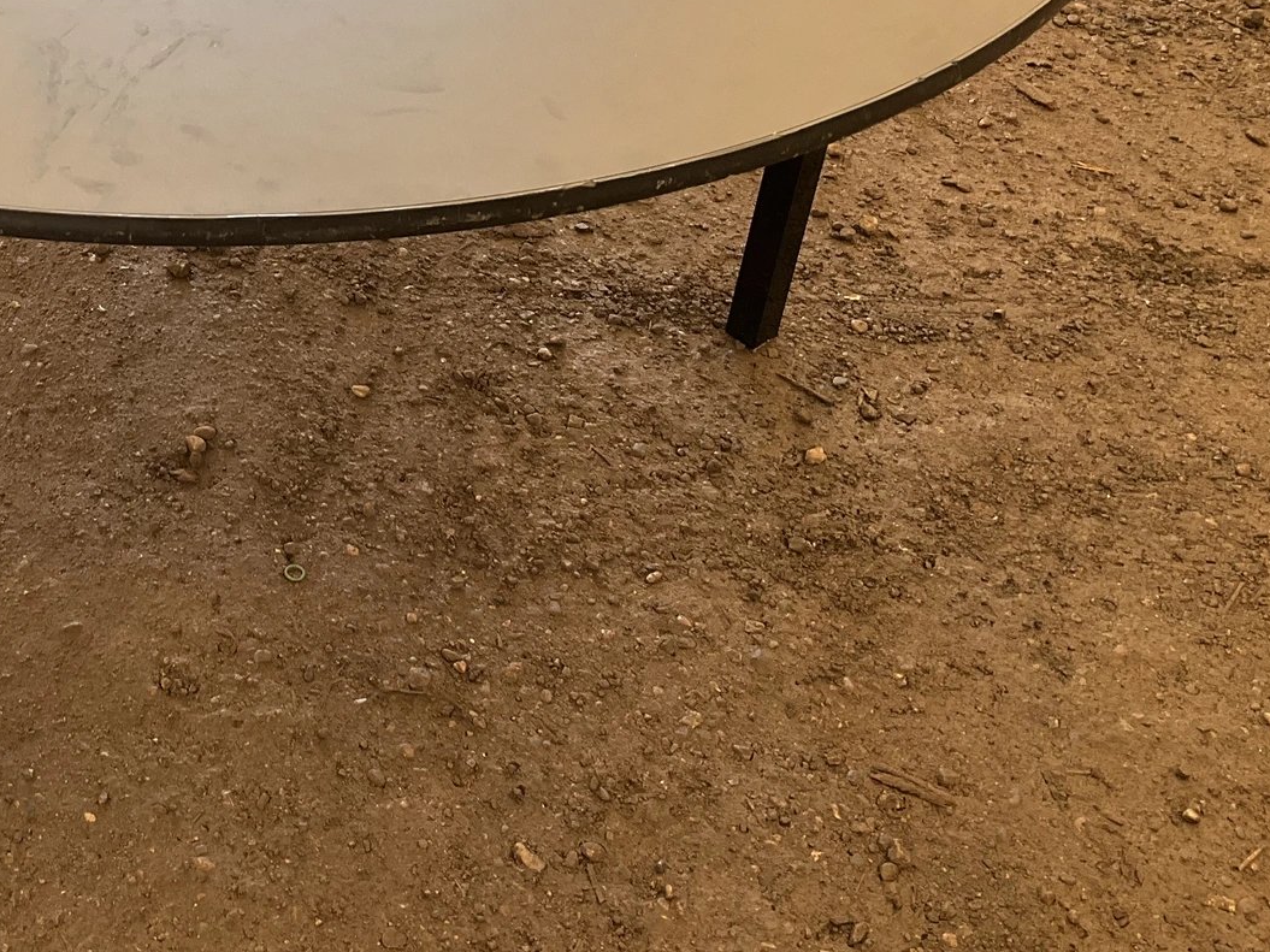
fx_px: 2018
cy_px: 122
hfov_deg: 32.9
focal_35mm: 55
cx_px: 99
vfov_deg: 25.8
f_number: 1.8
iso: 25
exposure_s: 1/122
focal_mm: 3
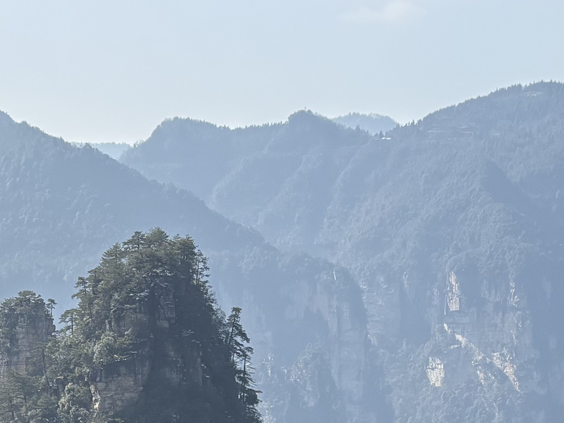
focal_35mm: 97
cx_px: 222
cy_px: 606
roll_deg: +0.2
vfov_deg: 14.4
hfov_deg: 20.2
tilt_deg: -12.2
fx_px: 1580
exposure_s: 1/3125
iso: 64
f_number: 1.6
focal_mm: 5.96
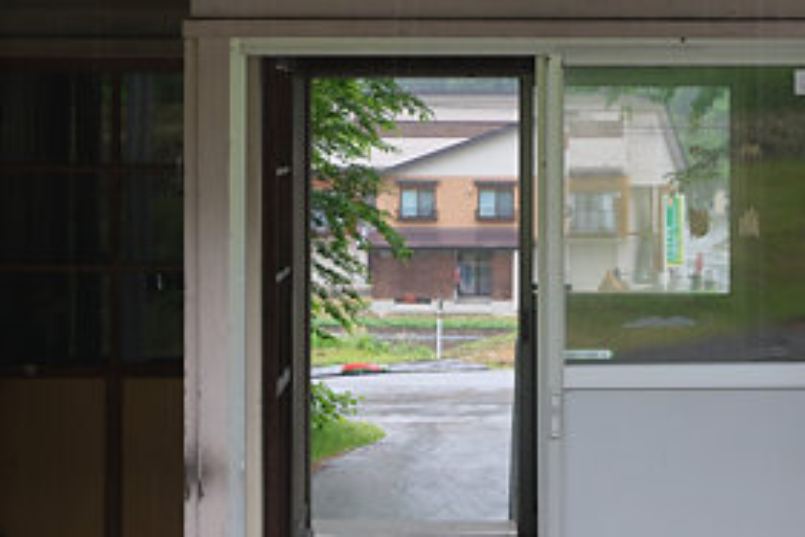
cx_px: 575
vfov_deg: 10.9
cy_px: 106
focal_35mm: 126
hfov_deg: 16.2
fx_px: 2819
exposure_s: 1/45
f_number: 8
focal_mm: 30.8
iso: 500
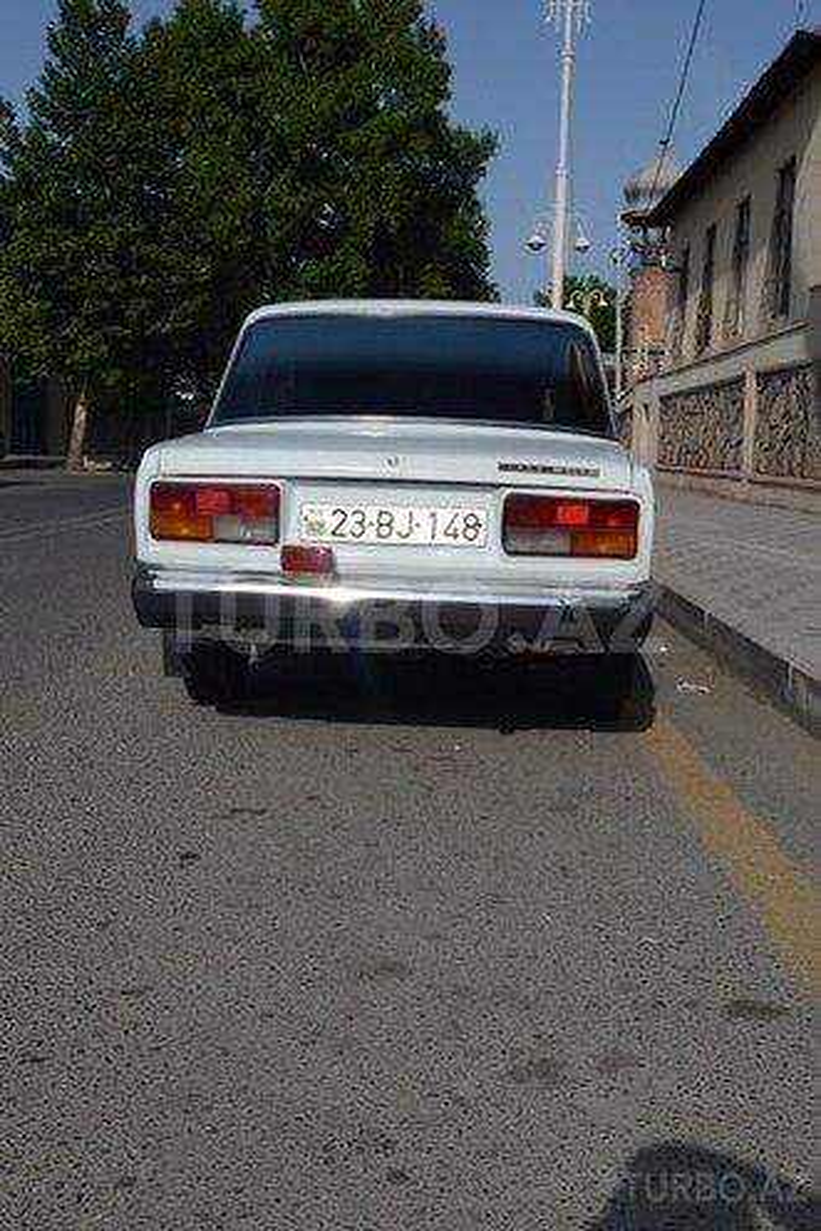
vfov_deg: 49.5
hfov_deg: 34.2
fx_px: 1333
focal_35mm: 39
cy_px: 616
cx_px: 410
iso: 100
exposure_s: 1/200
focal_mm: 26
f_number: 11
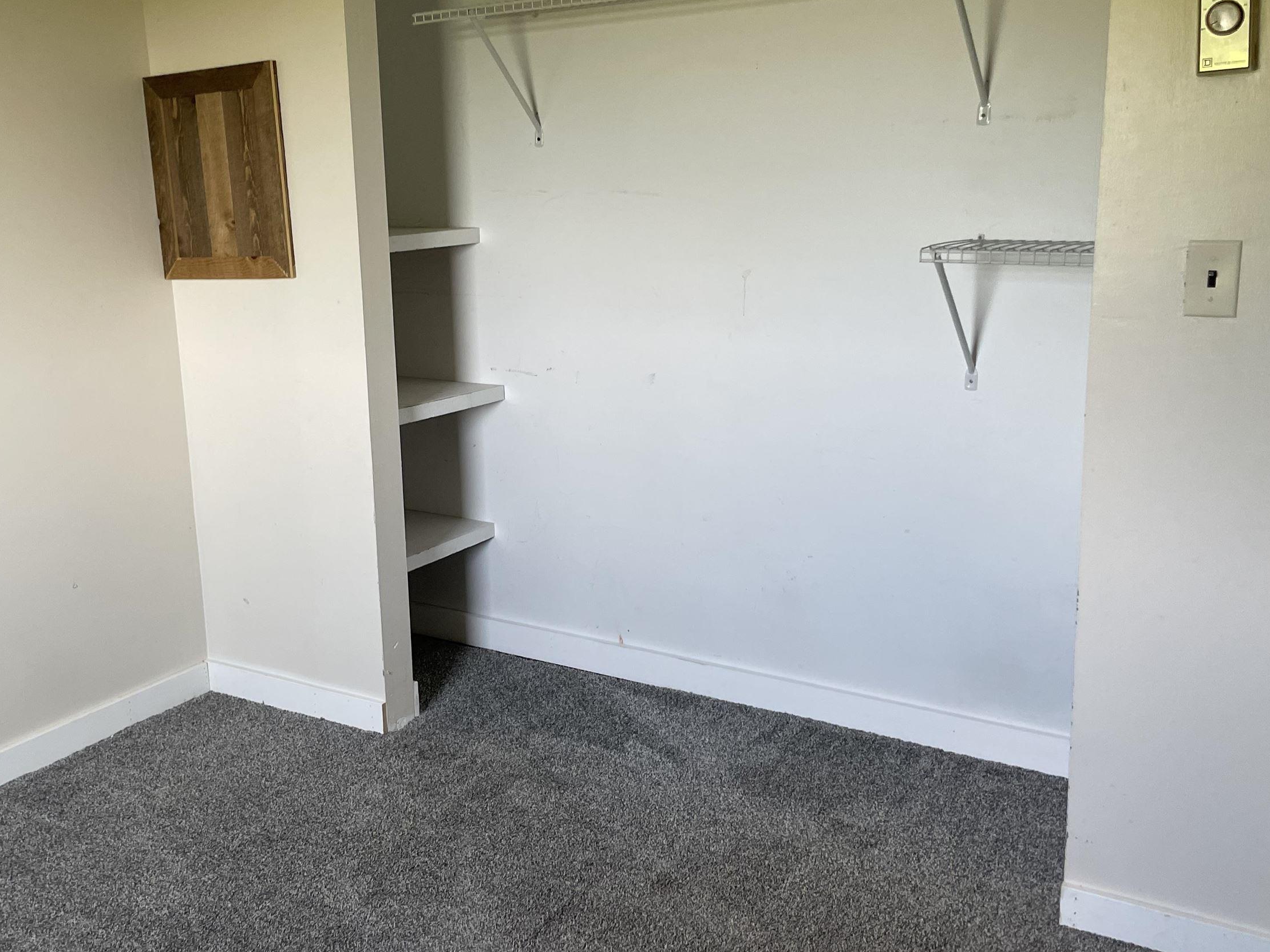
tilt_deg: -10.7
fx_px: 1321
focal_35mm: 36
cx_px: 489
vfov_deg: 39.6
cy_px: 427
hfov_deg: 50.9
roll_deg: +2.5
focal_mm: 4.2
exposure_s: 1/121
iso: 125
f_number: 1.6
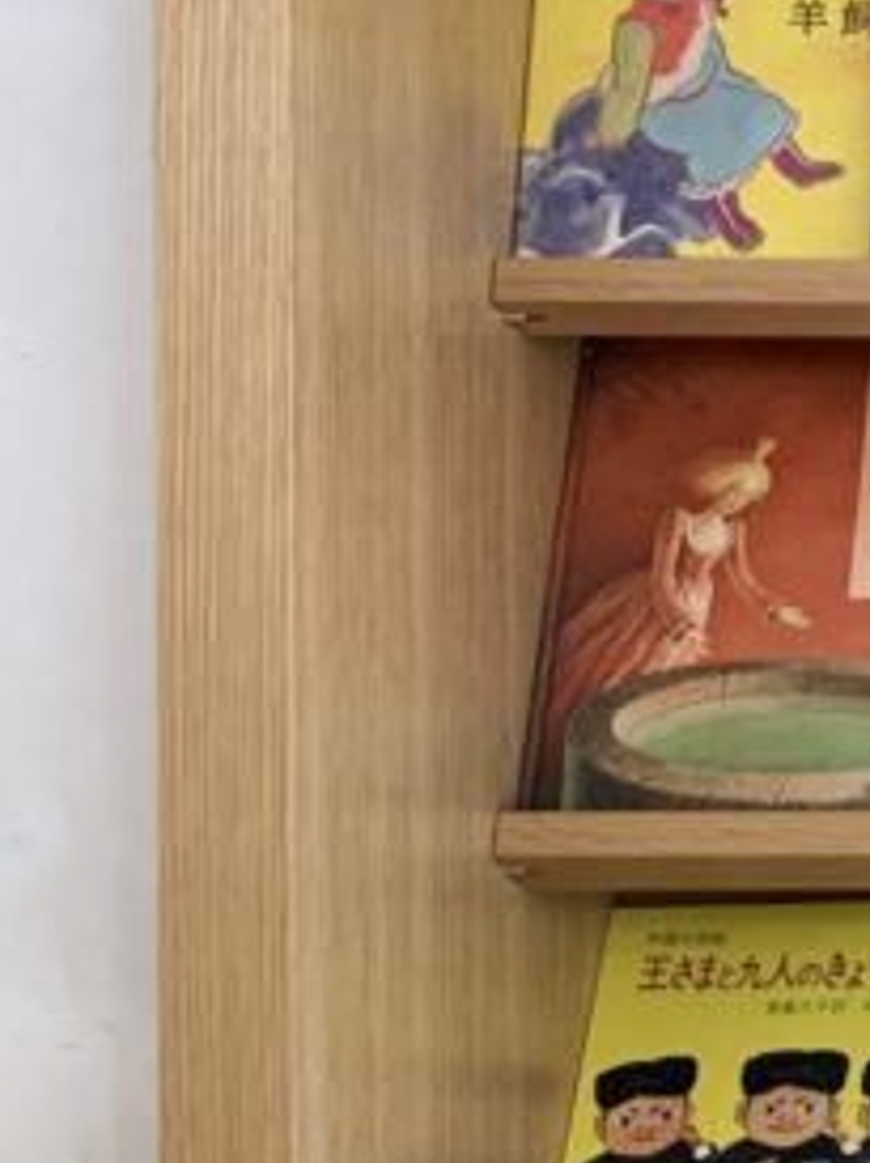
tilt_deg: +0.1
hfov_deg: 13.8
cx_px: 1579
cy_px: 590
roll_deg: +0.0
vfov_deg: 20.7
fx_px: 3188
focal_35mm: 95
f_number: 1.8
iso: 125
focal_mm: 4.25
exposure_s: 1/60
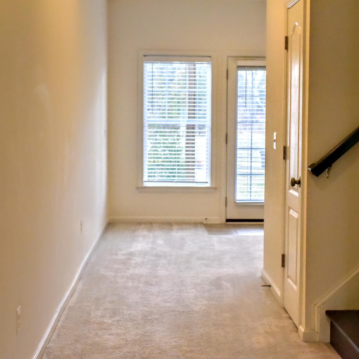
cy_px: 180
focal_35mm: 64
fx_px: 751
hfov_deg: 26.8
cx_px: 210
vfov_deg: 26.9
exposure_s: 1/4000
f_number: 4
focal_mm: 50
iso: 8000
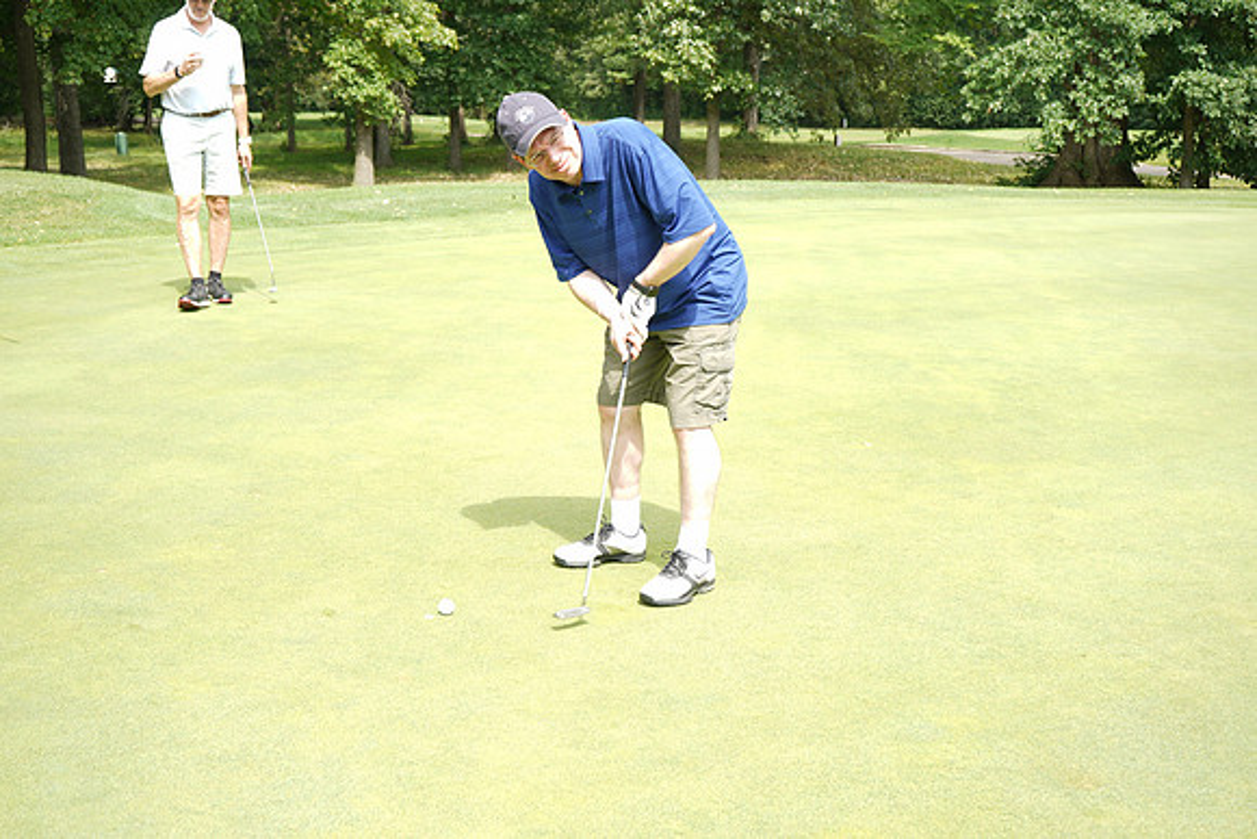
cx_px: 628
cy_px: 420
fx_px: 1502
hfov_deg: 45.4
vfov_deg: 31.2
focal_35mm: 43
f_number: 5.6
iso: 80
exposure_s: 1/100
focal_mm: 43
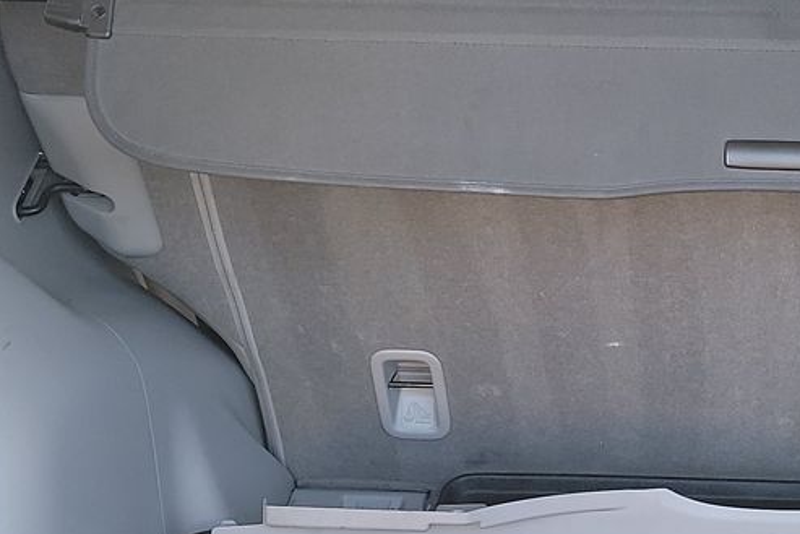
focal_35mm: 81
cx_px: 766
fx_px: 1800
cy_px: 416
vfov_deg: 16.8
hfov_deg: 24.1
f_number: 1.8
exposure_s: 1/59
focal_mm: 6.7
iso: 136
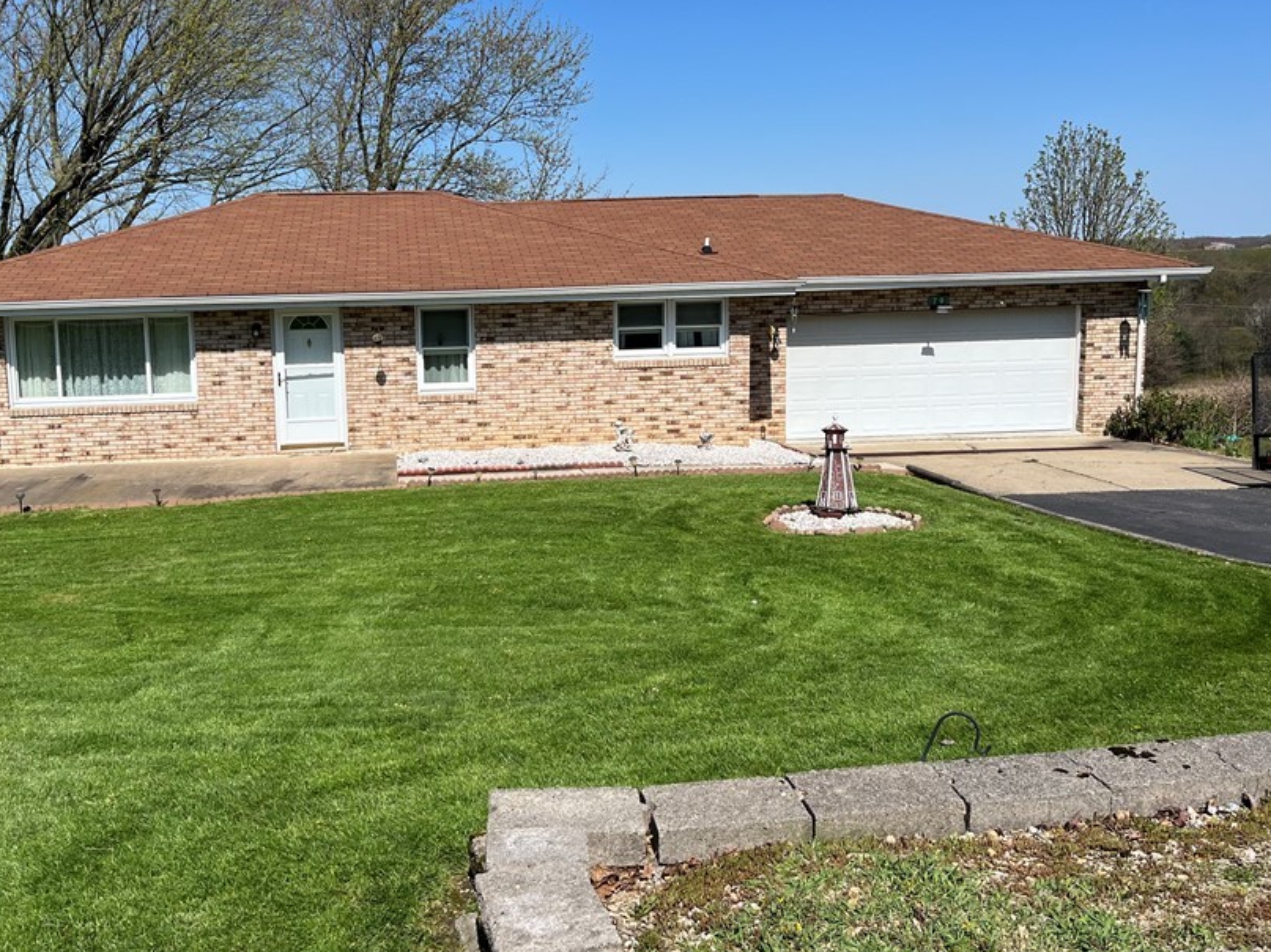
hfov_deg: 55.0
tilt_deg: -6.4
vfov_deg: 42.8
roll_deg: +1.9
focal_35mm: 33
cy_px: 392
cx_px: 512
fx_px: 1211
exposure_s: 1/4651
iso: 50
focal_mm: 5.1
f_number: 1.6
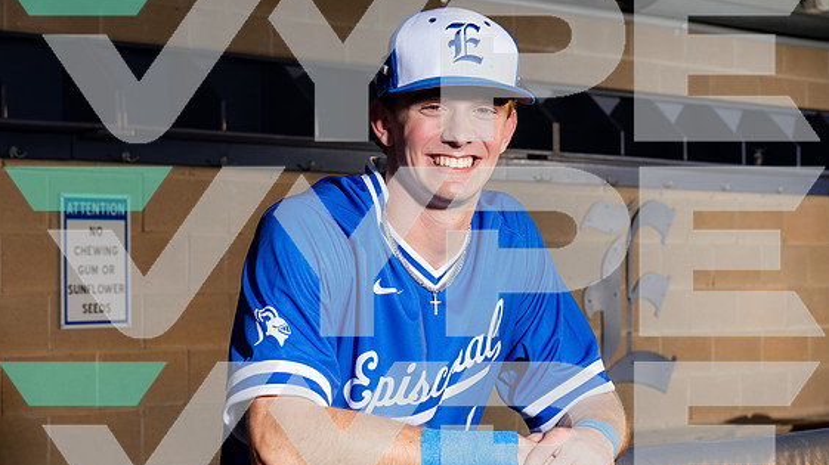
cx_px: 403
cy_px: 234
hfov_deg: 21.4
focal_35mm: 100
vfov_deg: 12.1
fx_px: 2197
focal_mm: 70
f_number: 8
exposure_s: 1/250
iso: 160
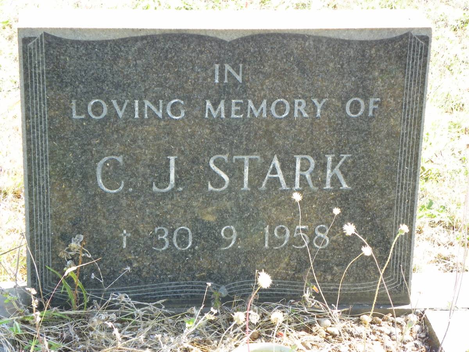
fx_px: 1287
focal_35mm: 95
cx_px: 234
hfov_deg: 20.7
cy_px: 176
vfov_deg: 15.6
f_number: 4
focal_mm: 16.9
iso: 80
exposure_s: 1/60
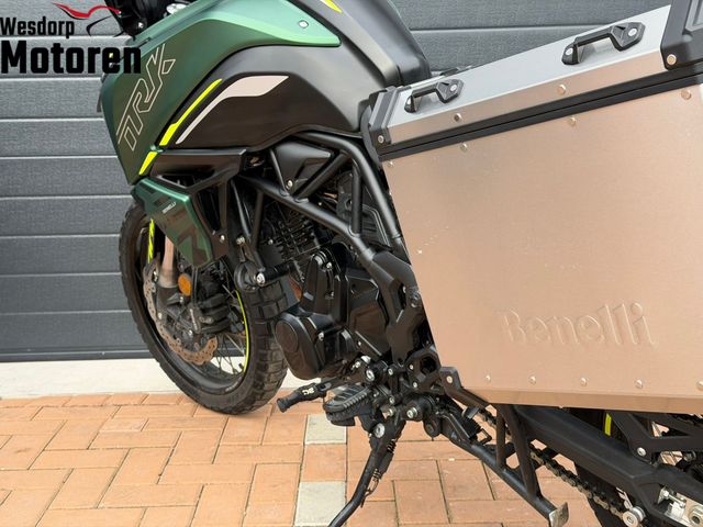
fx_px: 975
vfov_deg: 30.3
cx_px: 352
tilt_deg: -7.6
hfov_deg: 39.7
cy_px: 264
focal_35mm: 48
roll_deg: +0.3
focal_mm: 6.76
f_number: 1.78
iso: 64
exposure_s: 1/349
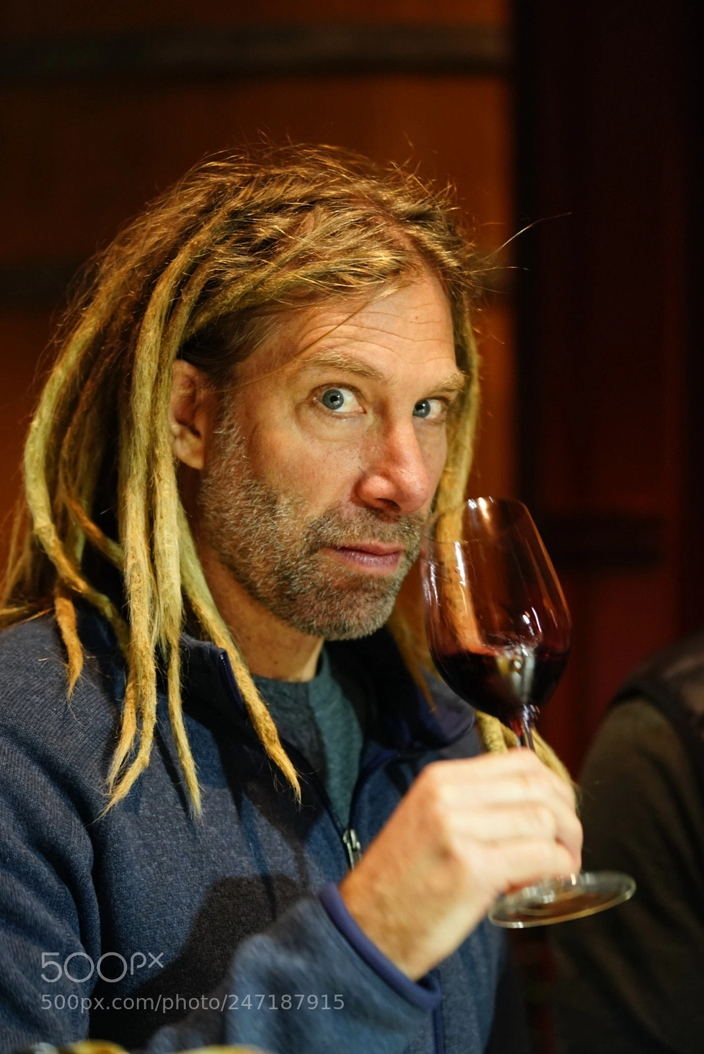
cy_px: 527
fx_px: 2636
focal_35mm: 90
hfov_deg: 15.2
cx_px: 352
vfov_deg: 22.6
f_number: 2.8
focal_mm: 90
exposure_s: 1/40
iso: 3200
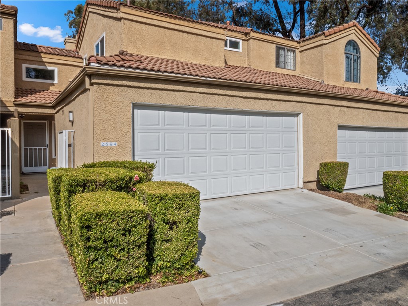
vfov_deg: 53.1
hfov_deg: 67.3
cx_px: 204
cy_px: 153
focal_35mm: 26
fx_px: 306
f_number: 22
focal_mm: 13
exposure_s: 1/160
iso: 400
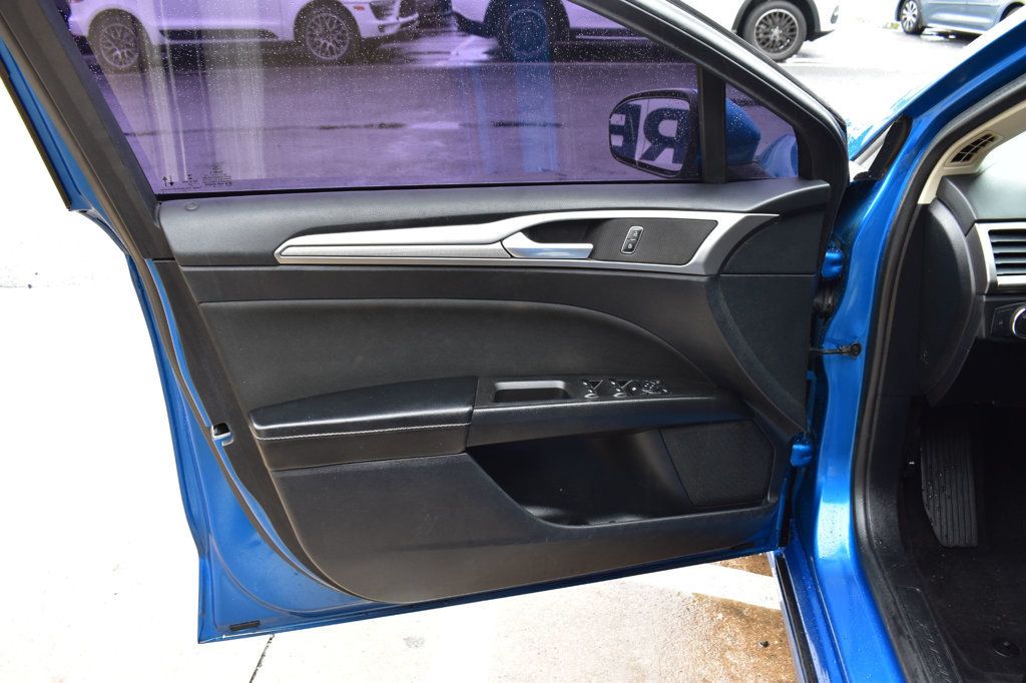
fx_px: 855
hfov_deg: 61.9
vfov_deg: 43.6
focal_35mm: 30
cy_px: 342
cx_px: 513
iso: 400
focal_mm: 20
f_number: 7.1
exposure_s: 1/40
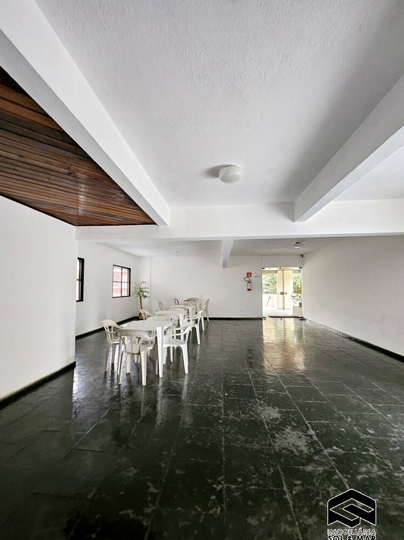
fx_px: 218
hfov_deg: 85.6
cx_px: 194
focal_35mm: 14
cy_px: 276
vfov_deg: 102.1
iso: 320
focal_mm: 1.7
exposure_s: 1/30
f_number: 2.2
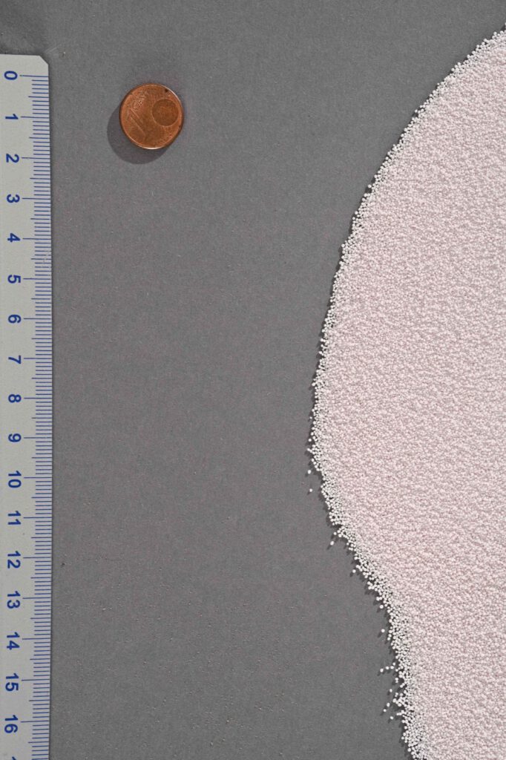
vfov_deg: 10.3
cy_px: 380
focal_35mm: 200
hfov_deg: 6.9
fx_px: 4219
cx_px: 253
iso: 250
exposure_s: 1/160
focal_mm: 200
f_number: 8
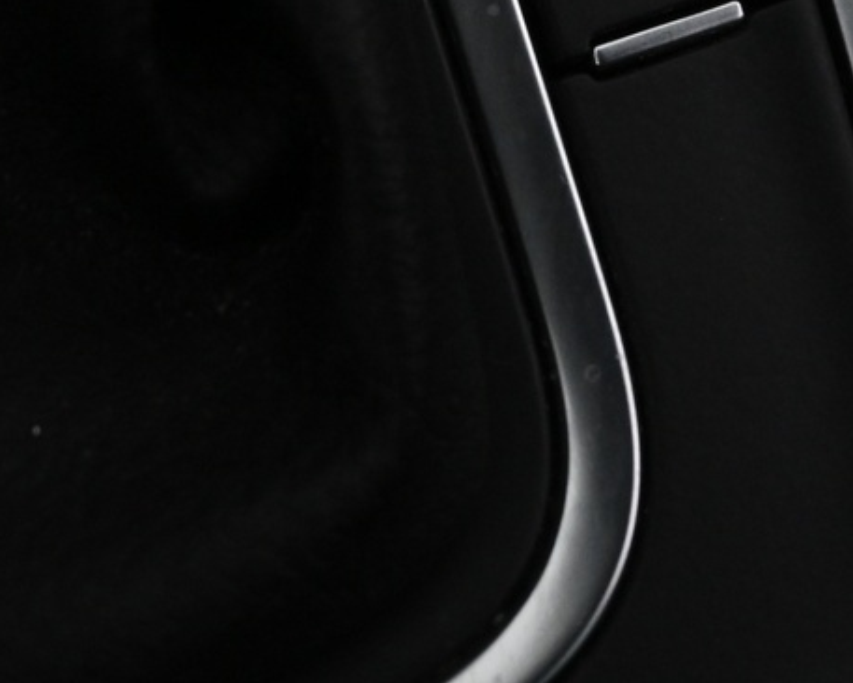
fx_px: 4159
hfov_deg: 11.7
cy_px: -131
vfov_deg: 9.3
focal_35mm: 165
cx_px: 577
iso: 1800
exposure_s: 1/50
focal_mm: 33
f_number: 5
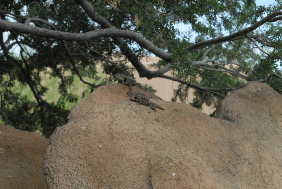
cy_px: 94
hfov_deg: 18.1
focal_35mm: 112
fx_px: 883
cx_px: 141
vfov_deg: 12.2
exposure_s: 1/1250
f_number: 11
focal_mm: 75
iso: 1600
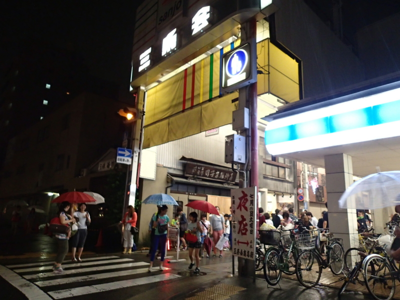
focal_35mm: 25
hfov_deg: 69.4
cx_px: 200
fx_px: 289
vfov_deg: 54.9
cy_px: 150
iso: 640
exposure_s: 1/30
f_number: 2
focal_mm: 4.5
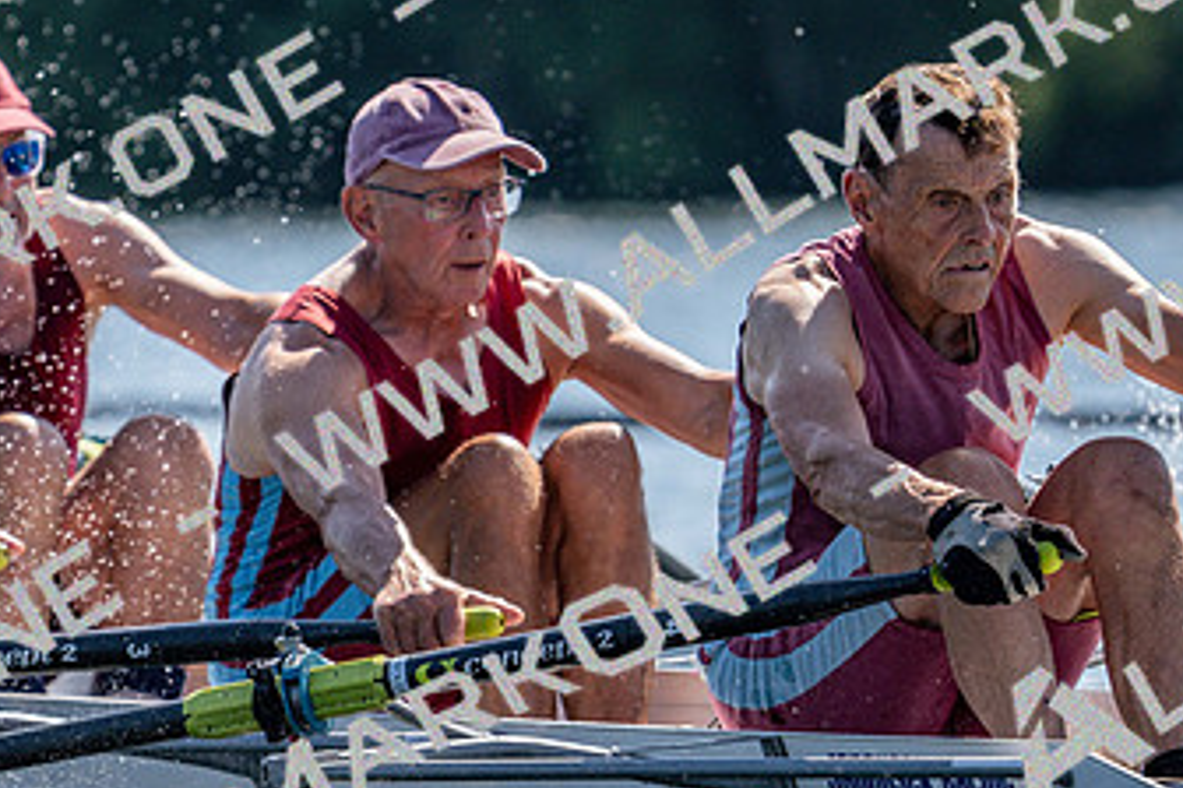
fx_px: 22935
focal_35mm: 698
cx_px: 711
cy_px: 501
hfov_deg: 3.0
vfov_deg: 2.0
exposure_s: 1/1600
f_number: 6.3
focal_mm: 404
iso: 320
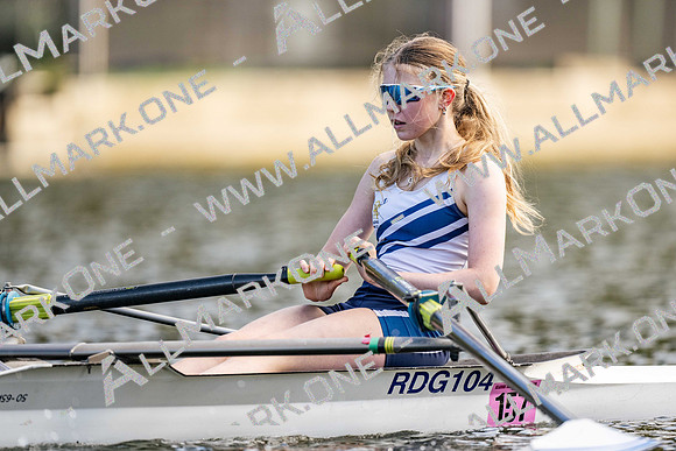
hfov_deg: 3.4
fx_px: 11269
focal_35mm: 600
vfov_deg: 2.3
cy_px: 226
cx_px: 338
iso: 560
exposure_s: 1/2500
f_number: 4
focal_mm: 600
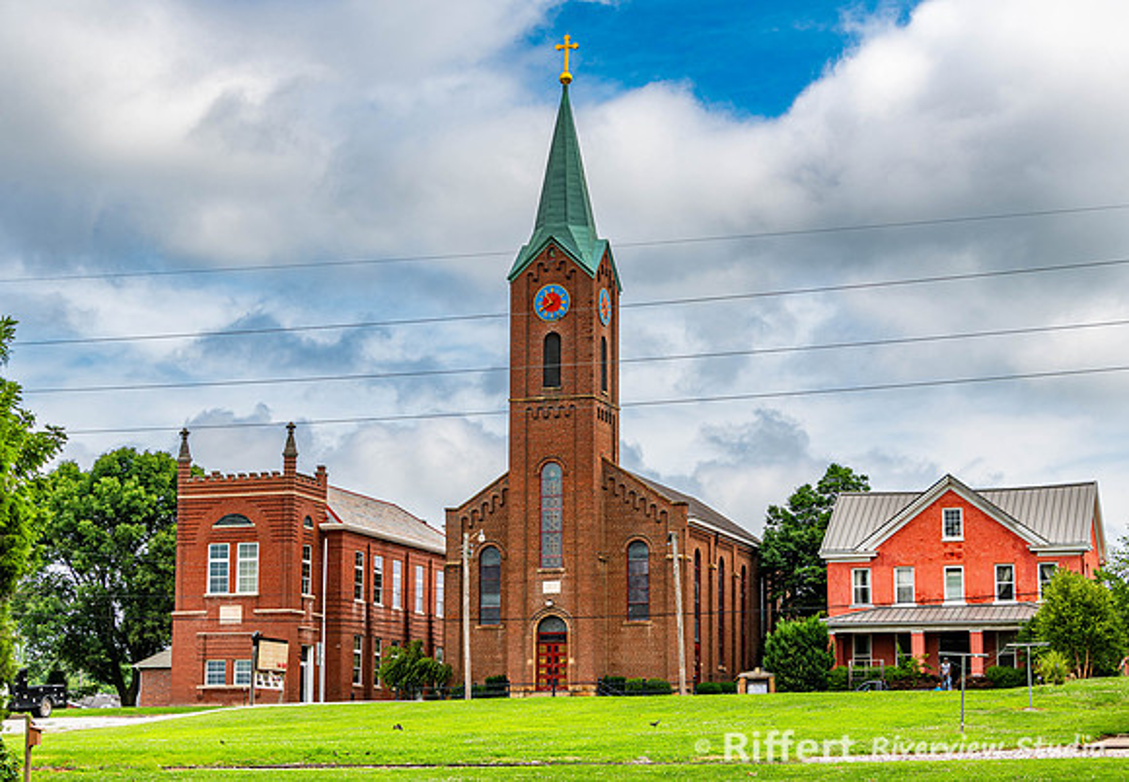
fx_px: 2153
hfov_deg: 29.4
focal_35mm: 68
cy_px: 409
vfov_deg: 20.6
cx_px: 560
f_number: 8
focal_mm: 58
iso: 64
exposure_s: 1/160
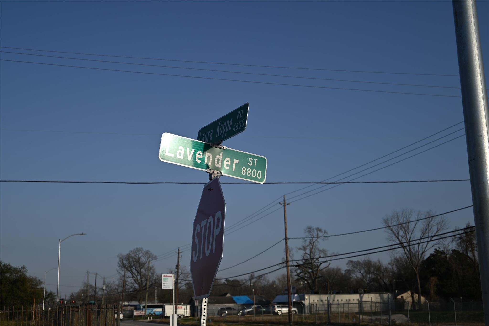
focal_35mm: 50
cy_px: 163
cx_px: 244
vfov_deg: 27.0
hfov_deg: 39.6
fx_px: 679
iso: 100
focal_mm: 50
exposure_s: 1/1000
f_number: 6.3
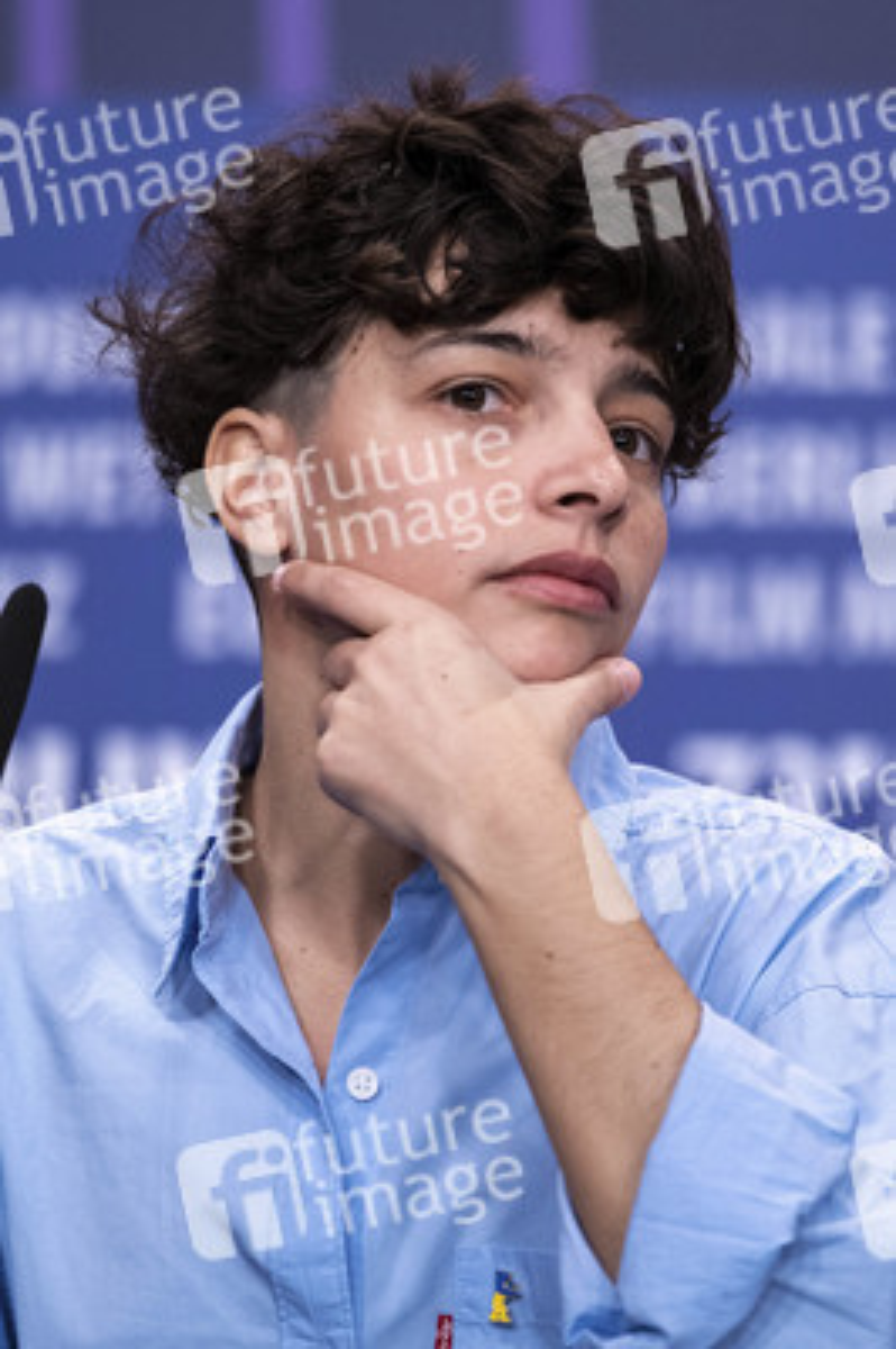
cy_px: 674
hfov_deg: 6.5
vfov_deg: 9.8
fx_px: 7853
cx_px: 448
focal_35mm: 210
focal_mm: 140
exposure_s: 1/240
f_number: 2.8
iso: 1250
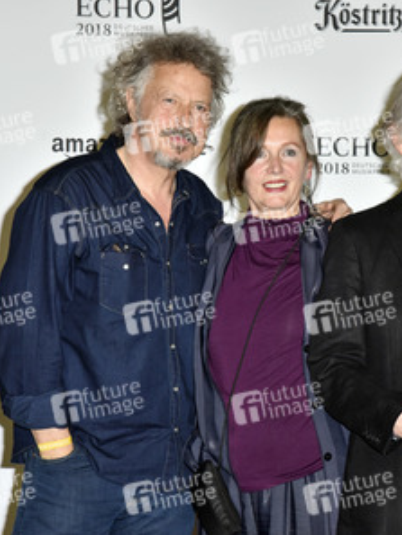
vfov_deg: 12.9
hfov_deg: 9.7
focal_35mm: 153
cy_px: 268
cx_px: 302
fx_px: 2367
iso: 1250
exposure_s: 1/160
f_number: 6.3
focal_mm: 105
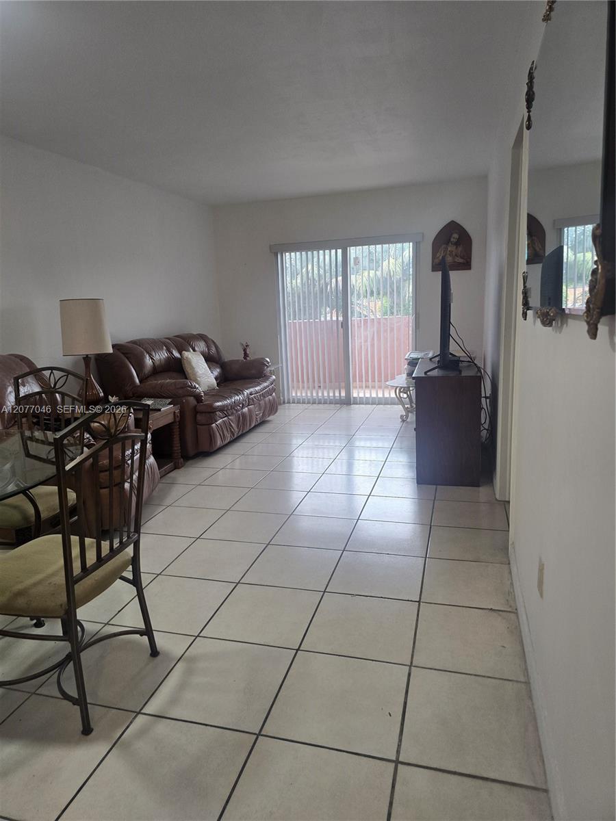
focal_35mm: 23
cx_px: 308
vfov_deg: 73.9
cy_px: 410
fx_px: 546
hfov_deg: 58.9
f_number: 1.7
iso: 200
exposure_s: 1/120
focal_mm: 6.3
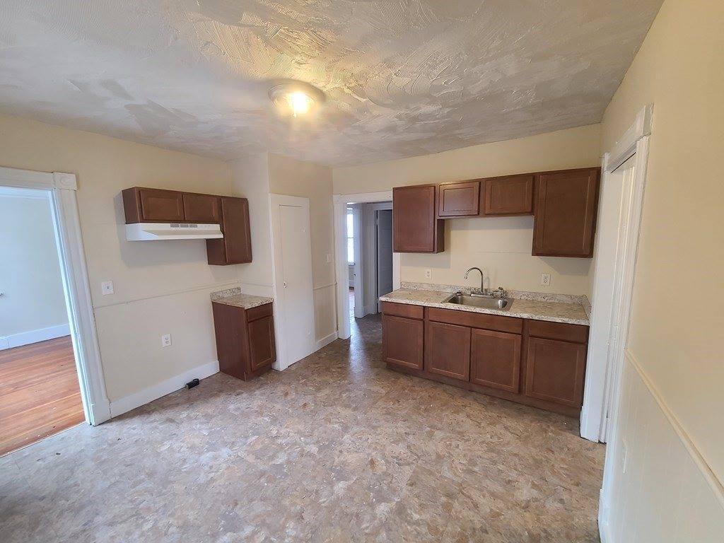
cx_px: 362
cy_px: 272
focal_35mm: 13
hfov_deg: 106.2
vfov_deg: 89.9
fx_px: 272
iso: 400
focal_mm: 2.2
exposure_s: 1/29
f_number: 2.2
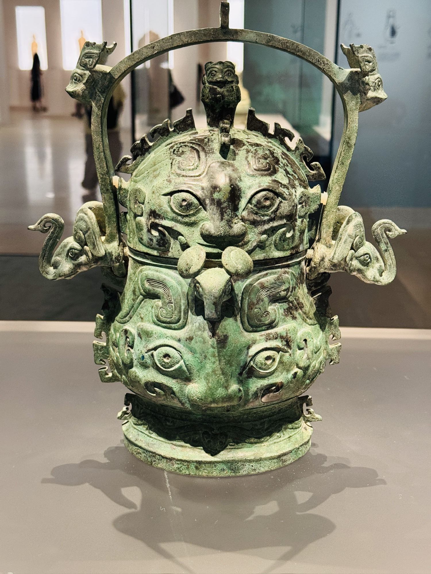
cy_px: 287
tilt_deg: -14.9
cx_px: 216
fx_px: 797
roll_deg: -0.3
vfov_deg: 39.7
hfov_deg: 30.3
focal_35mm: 48
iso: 400
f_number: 1.78
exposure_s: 1/36
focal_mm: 6.76
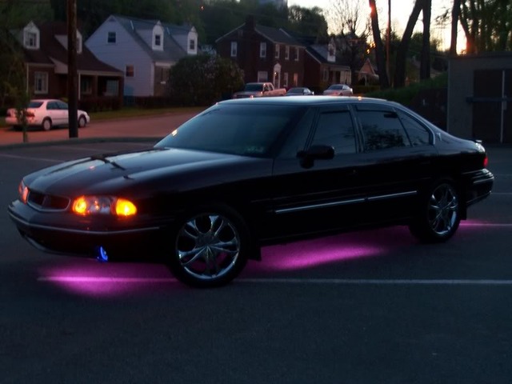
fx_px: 873
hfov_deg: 32.7
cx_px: 256
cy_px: 192
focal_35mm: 59
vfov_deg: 24.8
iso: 80
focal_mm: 9.8
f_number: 3.1
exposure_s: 1/2
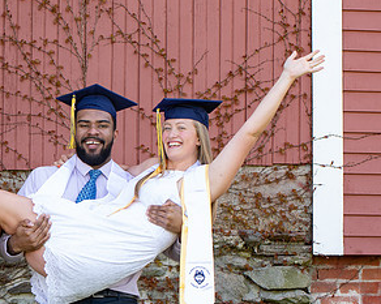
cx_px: 102
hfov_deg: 8.6
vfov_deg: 6.9
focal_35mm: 224
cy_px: 185
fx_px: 2523
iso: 200
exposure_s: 1/125
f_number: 4.5
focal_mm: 80
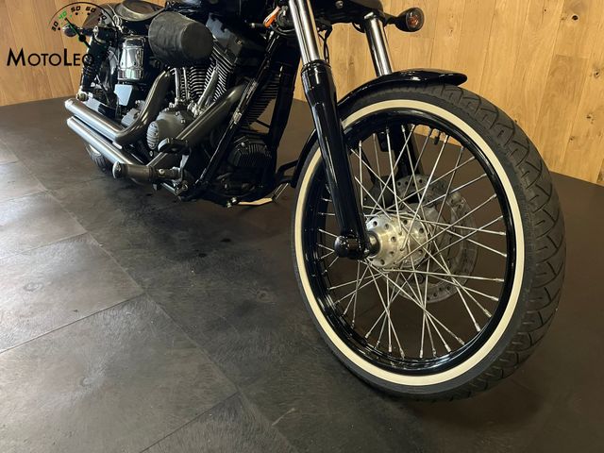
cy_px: 226
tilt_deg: -26.8
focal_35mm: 26
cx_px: 302
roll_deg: -0.4
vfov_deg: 53.1
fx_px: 454
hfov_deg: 67.3
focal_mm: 5.1
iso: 640
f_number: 1.6
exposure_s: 1/33
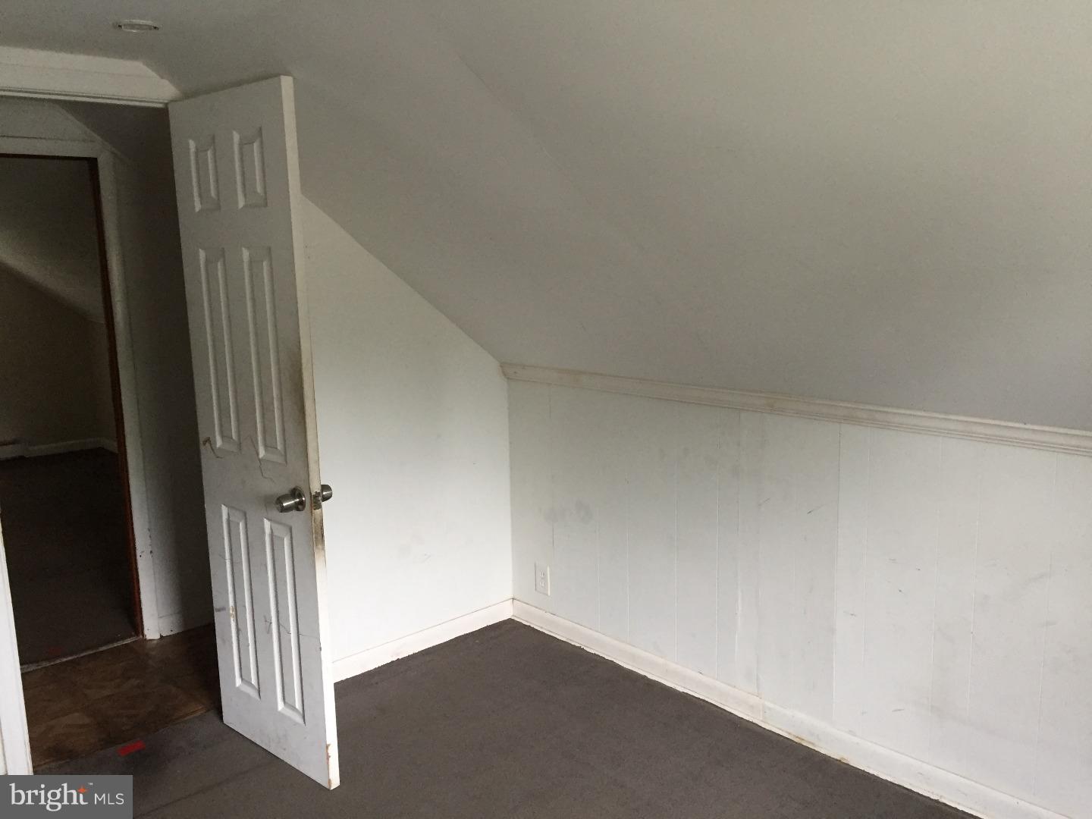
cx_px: 546
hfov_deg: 61.7
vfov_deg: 48.2
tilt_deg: -9.6
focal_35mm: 29
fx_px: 915
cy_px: 410
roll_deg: +0.5
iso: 125
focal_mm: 4.15
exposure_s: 1/30
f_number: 2.2
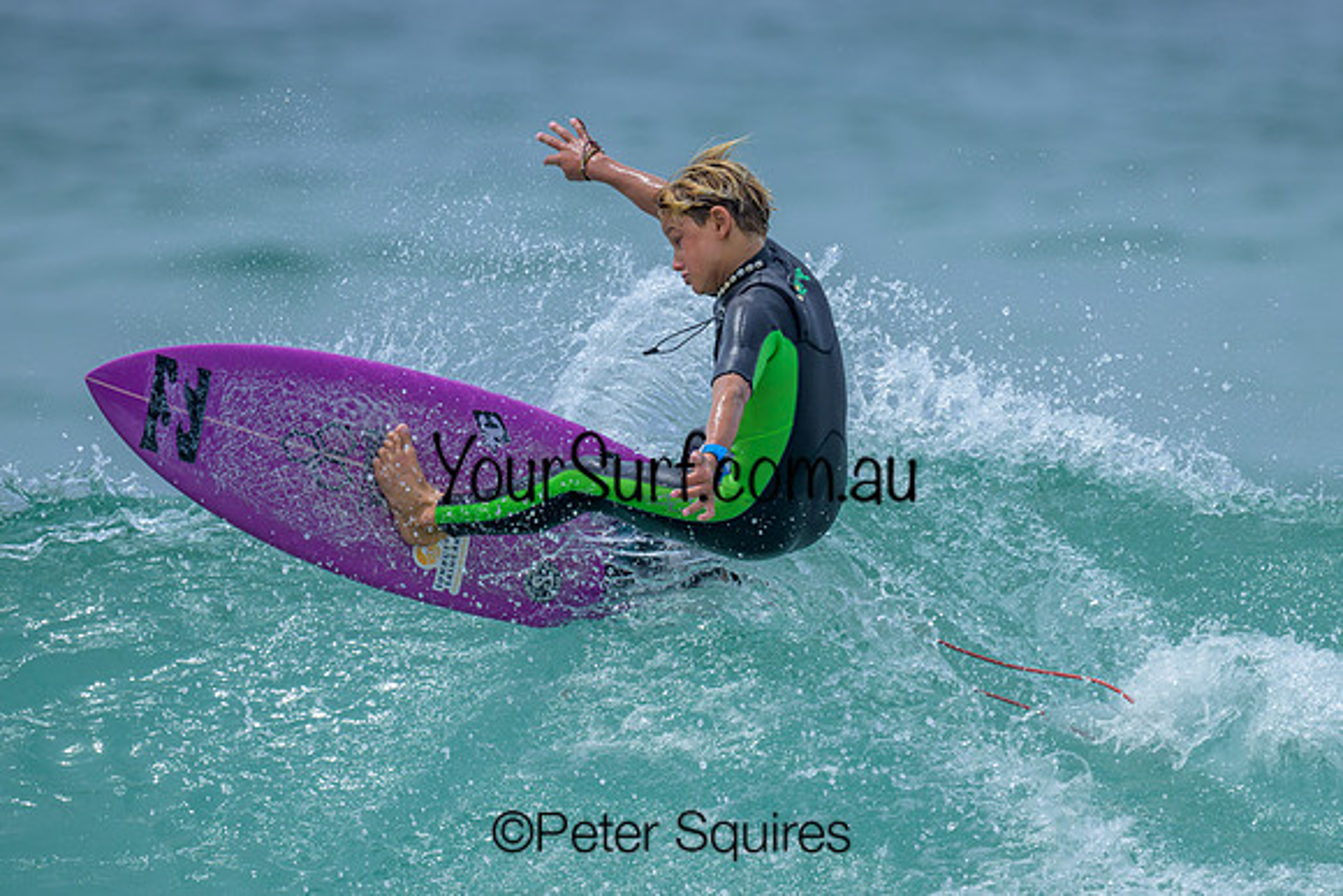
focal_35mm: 1111
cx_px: 931
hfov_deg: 1.9
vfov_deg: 1.2
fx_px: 41457
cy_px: 622
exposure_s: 1/2000
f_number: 6.3
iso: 200
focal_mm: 800
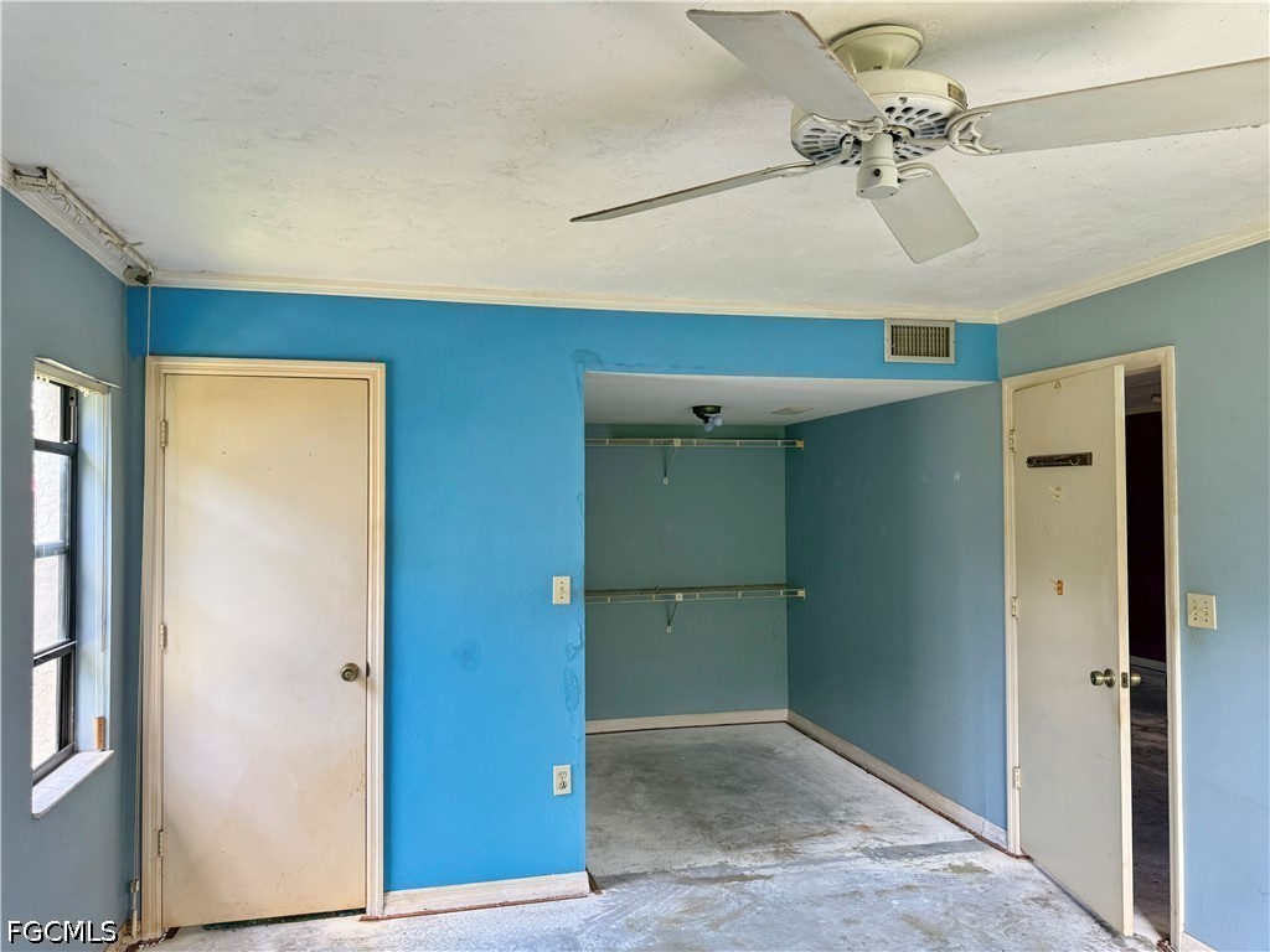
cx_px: 635
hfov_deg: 71.6
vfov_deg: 56.8
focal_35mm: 24
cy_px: 476
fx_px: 881
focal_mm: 6.76
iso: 200
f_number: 1.78
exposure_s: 1/121
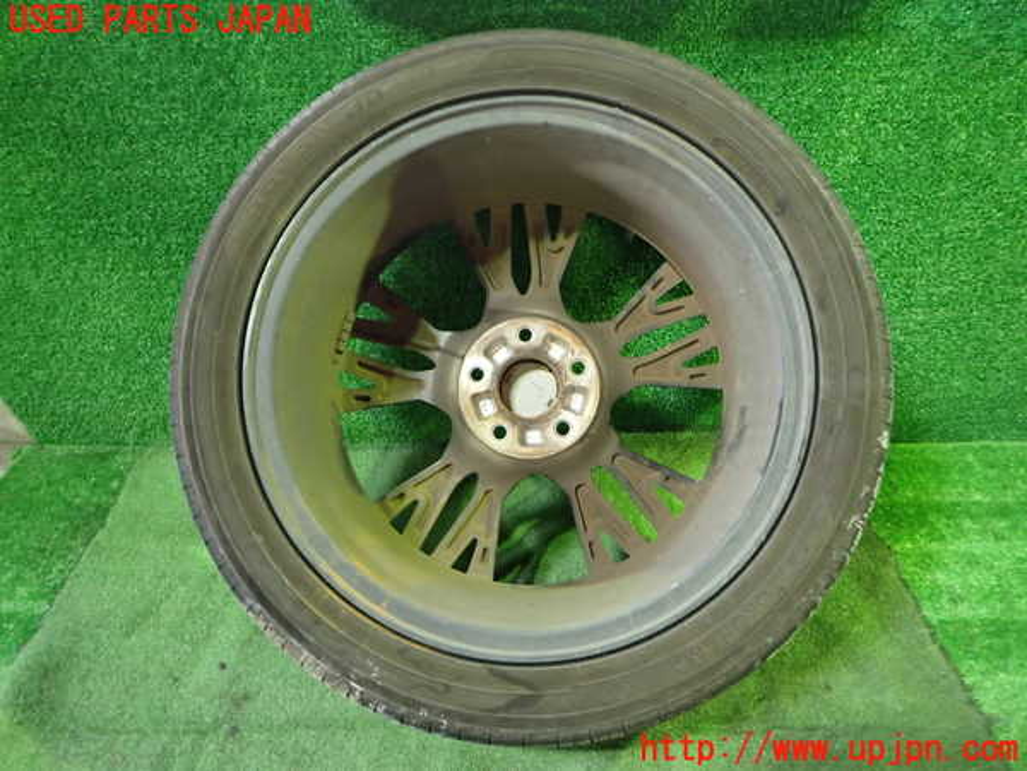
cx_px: 514
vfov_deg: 54.9
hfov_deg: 69.4
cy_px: 386
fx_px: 742
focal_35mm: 25
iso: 500
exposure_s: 1/30
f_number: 2
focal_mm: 4.5
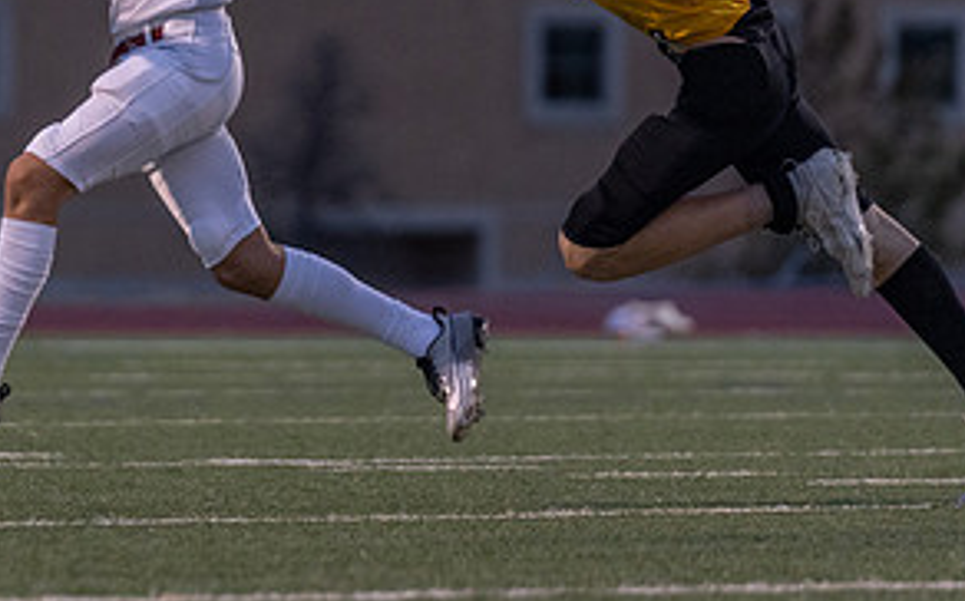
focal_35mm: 594
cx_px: 113
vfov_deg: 2.2
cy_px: 10
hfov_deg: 3.5
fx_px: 15610
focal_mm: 200
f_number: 2.8
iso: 2000
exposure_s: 1/1250
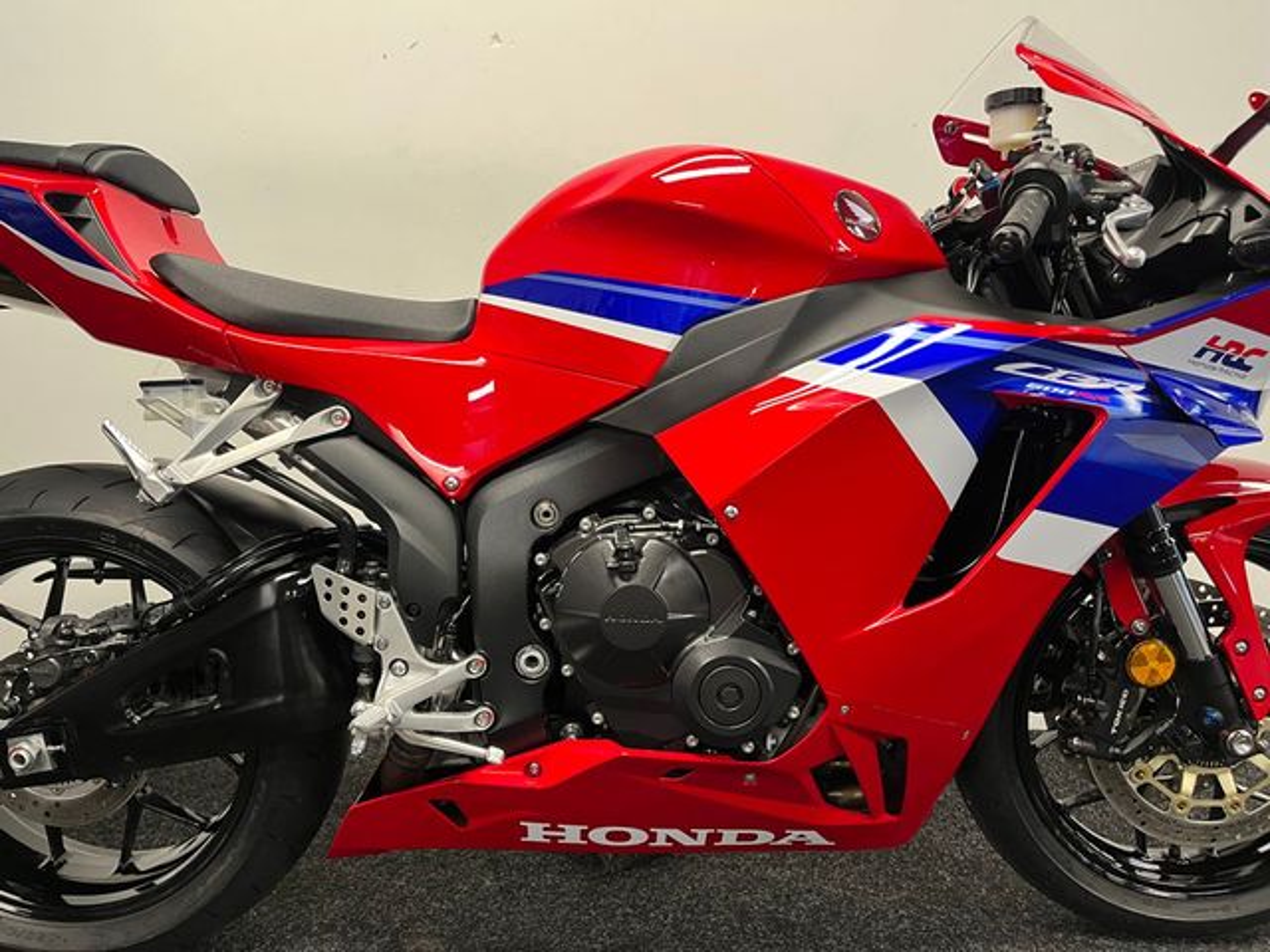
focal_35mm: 26
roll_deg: +0.7
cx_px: 635
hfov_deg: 67.3
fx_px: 954
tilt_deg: -7.4
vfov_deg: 53.1
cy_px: 476
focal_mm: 5.1
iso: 250
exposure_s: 1/50
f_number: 1.6
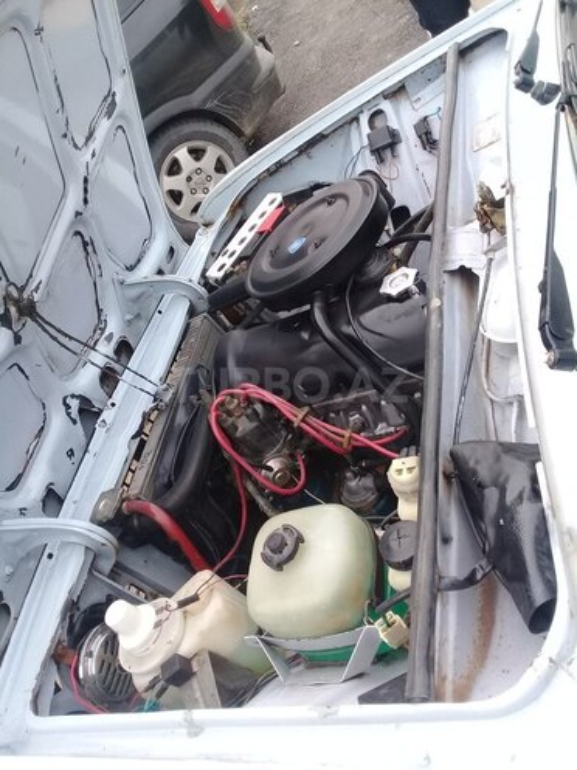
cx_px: 288
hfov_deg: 45.4
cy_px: 385
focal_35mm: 31
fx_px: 689
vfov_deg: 58.4
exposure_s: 1/100
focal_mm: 3.3
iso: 50
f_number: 2.2
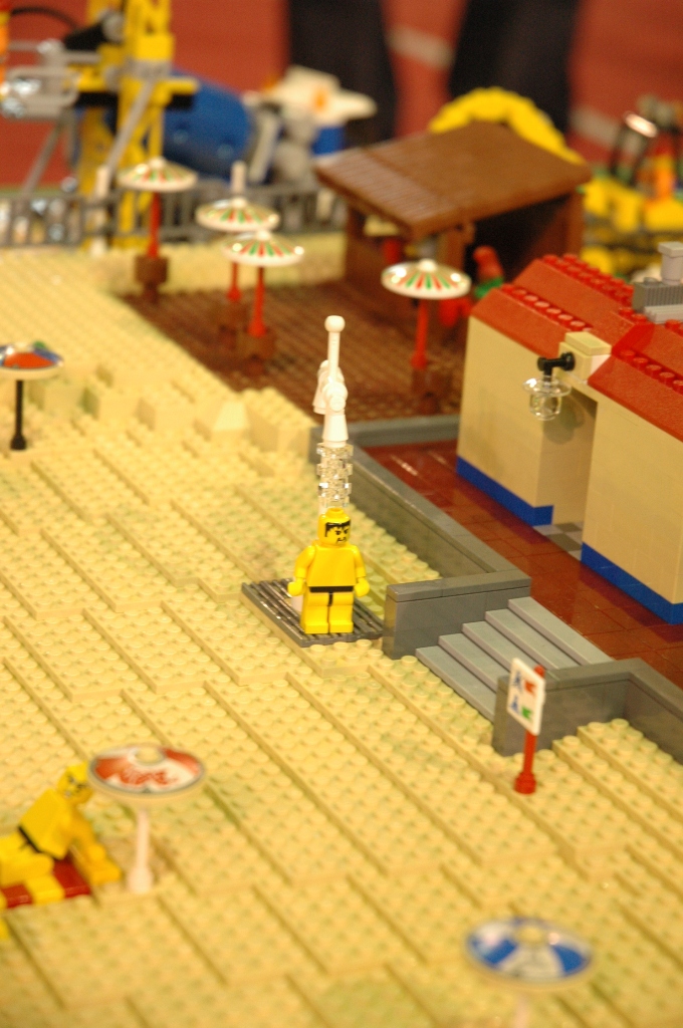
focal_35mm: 105
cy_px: 514
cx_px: 342
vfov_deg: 19.5
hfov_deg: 13.0
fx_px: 2996
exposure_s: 1/20
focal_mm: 70
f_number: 5
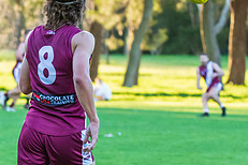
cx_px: -73
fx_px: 2797
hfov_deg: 5.1
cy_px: 112
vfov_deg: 3.4
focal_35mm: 406
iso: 1600
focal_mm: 150
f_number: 5.6
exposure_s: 1/500
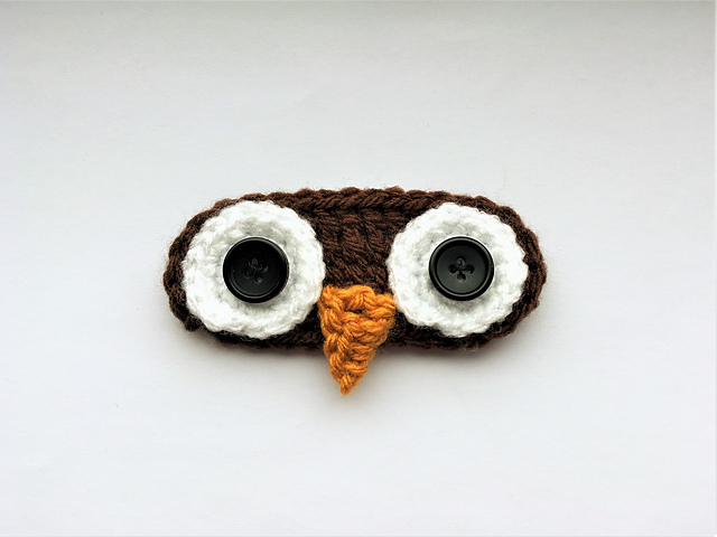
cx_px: 358
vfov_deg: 48.2
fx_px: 601
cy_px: 268
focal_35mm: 29
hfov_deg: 61.7
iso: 25
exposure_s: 1/384
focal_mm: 4.15
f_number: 2.2
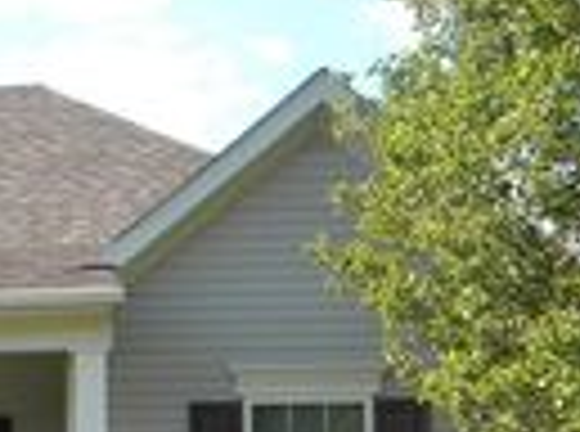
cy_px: 650
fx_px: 2339
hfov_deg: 12.9
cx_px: -432
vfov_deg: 10.2
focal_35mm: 140
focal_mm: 6.4
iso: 80
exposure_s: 1/330
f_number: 3.7
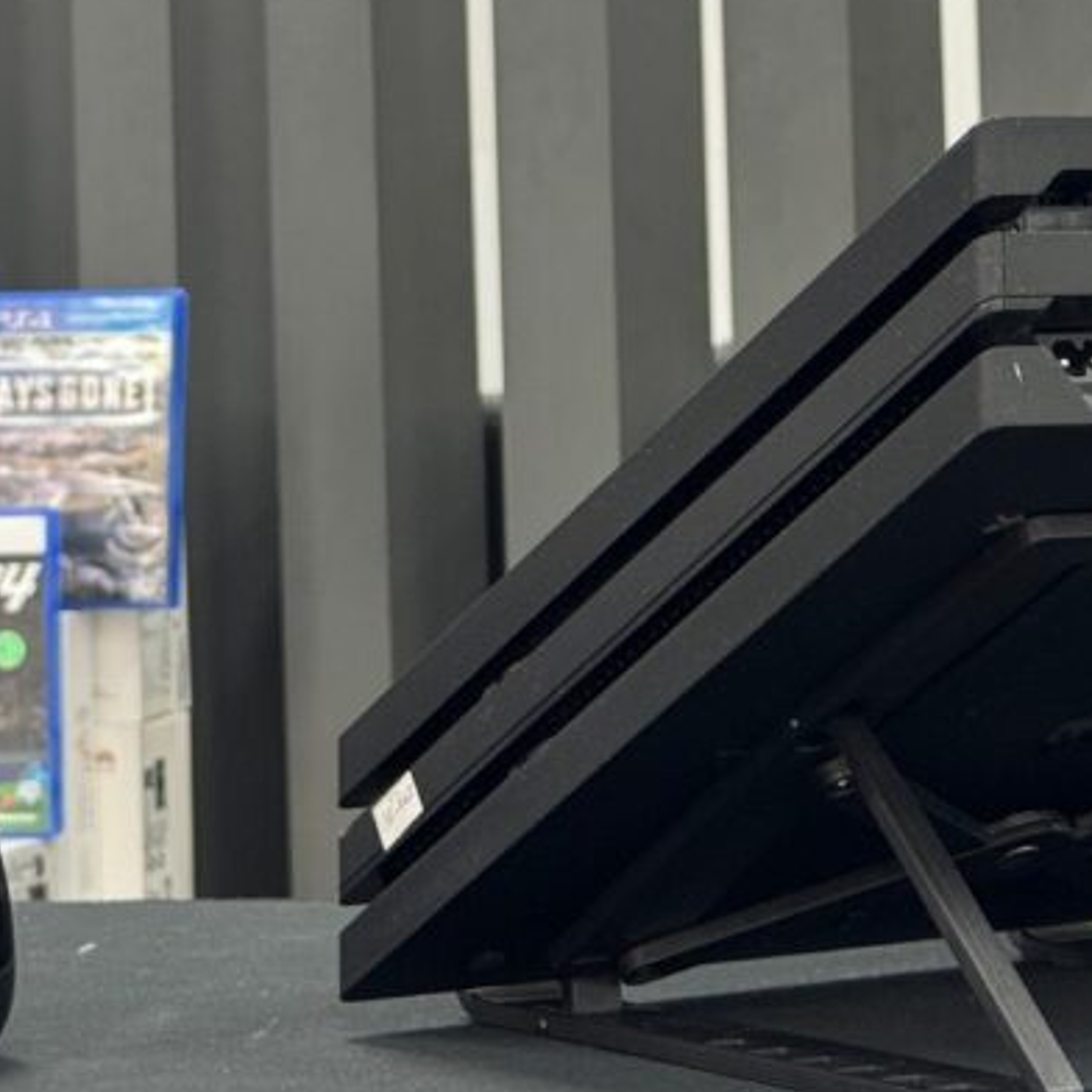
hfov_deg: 13.4
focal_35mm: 130
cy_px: 98
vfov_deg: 13.3
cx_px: 348
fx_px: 4640
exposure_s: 1/50
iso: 200
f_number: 1.78
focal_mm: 6.76
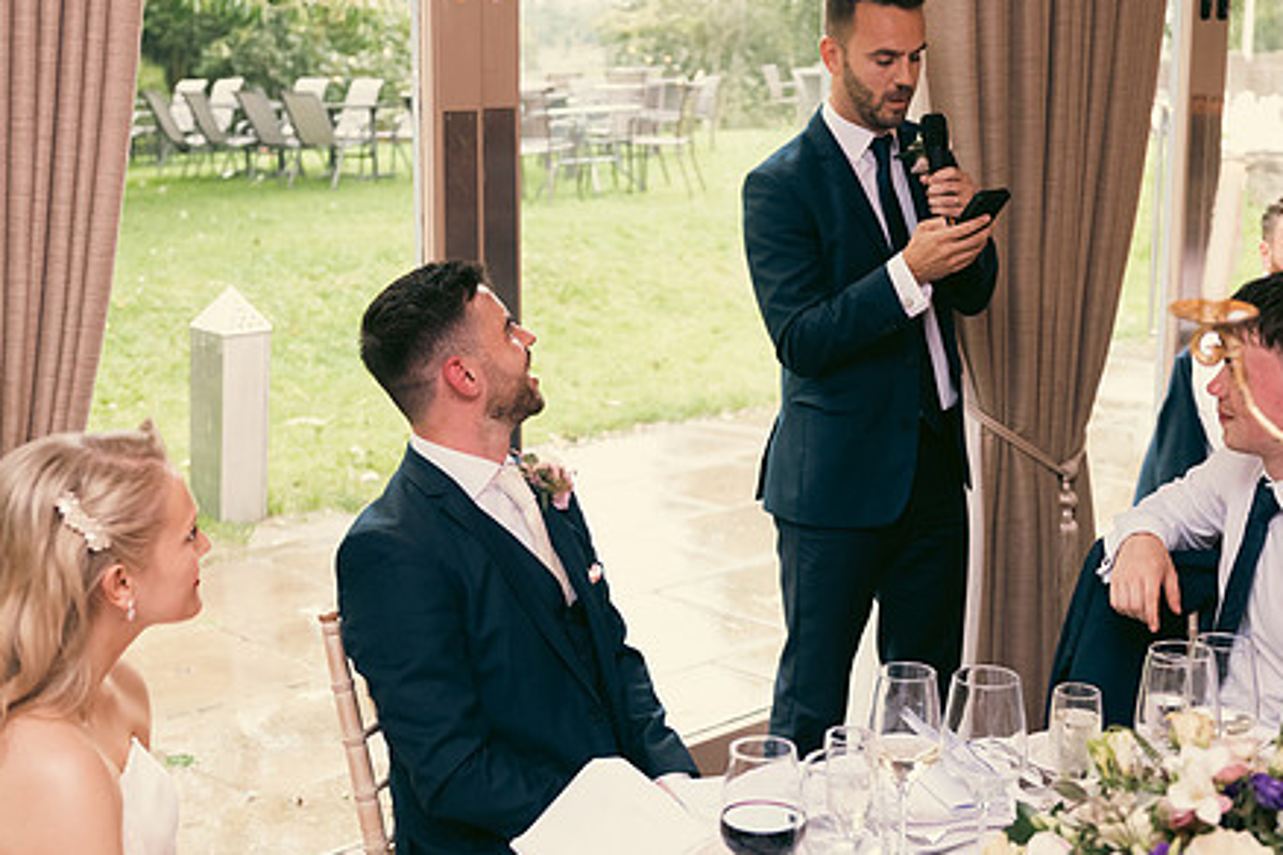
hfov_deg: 37.5
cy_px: 382
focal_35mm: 53
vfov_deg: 25.5
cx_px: 665
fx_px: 1889
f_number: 3.5
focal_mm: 40
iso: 1000
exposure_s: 1/160
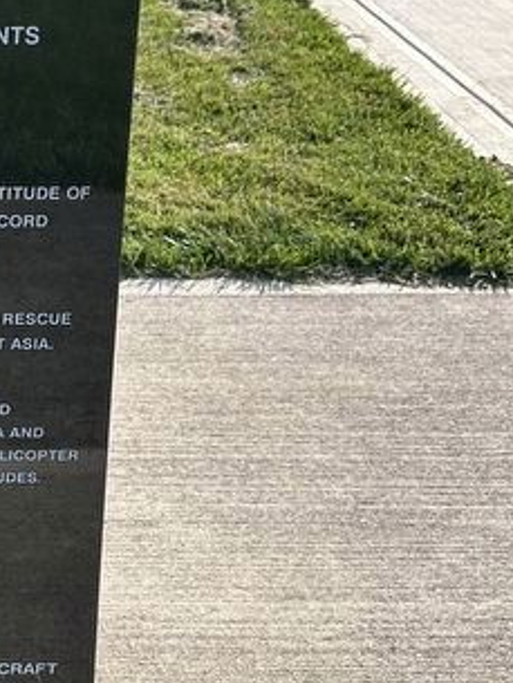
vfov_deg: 30.7
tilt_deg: -31.9
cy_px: 349
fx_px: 1244
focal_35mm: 63
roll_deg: -1.4
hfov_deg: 21.3
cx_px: -134
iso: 80
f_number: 1.78
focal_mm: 6.86
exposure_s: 1/2591
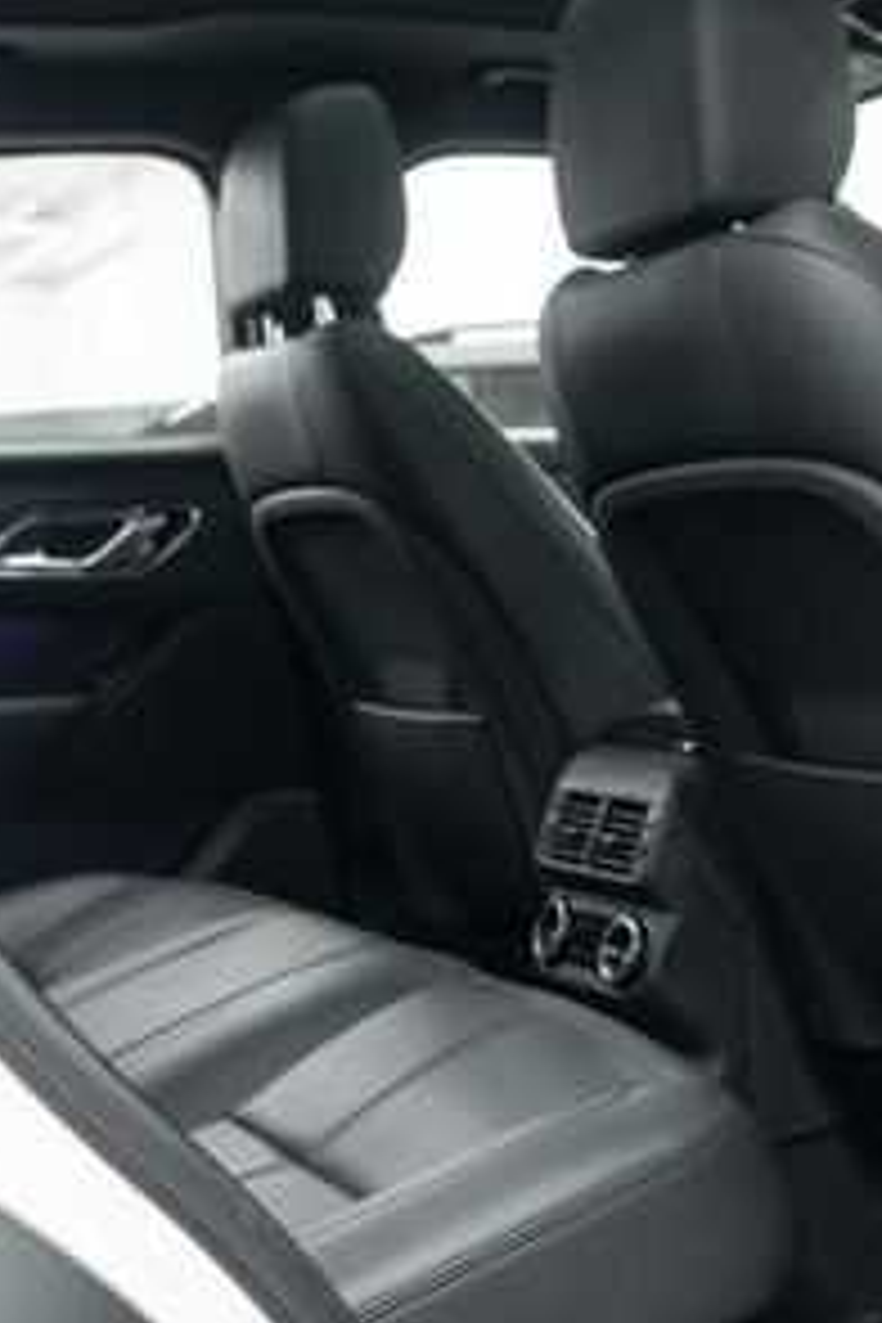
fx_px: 2242
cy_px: 488
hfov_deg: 22.1
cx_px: 612
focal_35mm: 61
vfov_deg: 32.7
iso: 1250
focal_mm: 28
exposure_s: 1/40
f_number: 3.5
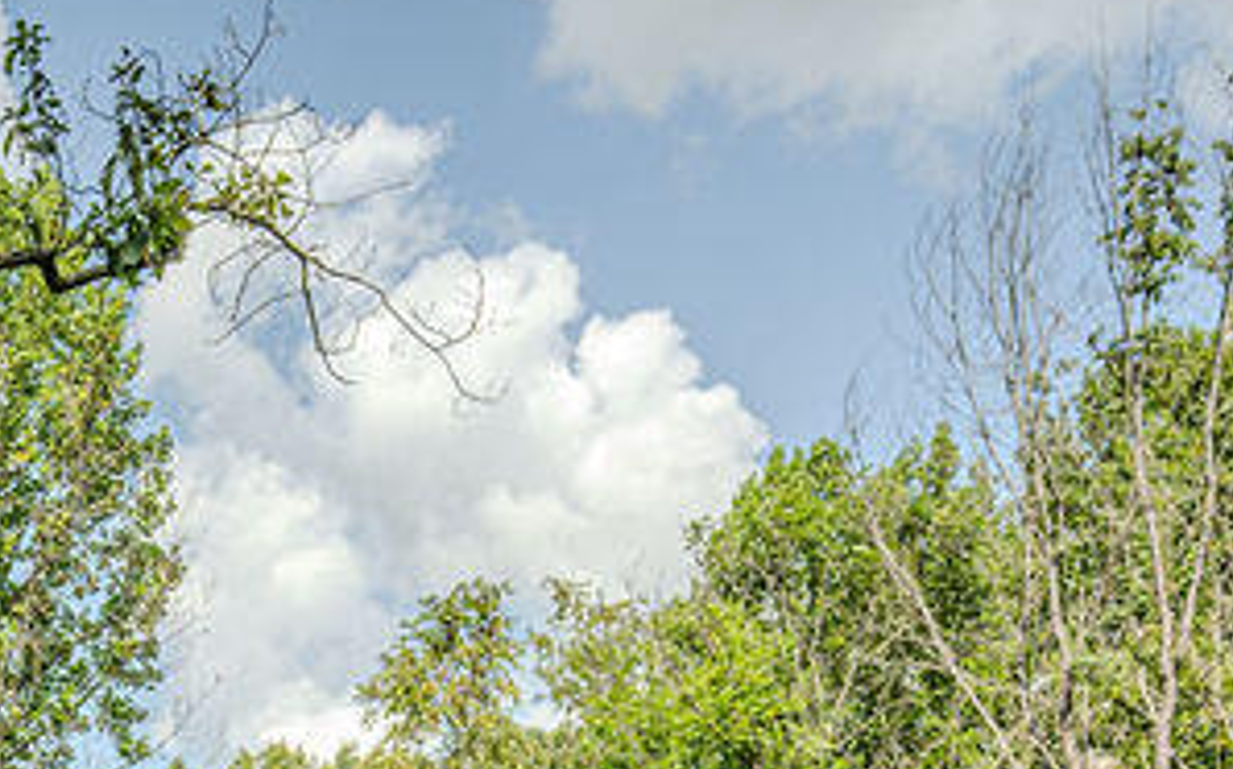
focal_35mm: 49
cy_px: 1085
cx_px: -17
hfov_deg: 36.6
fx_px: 1646
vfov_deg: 22.5
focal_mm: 14
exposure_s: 1/3200
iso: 500
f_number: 4
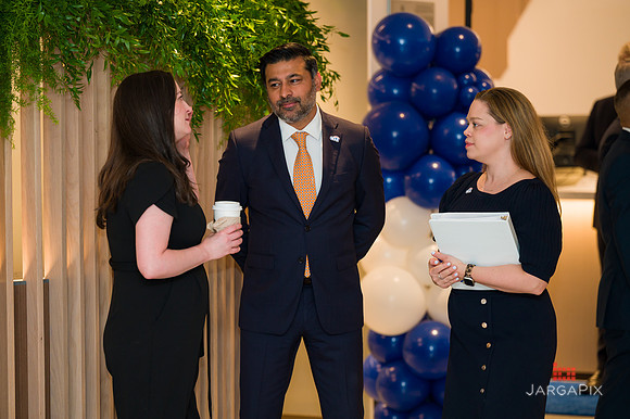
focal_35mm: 126
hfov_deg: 16.3
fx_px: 2205
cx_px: 308
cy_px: 205
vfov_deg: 10.9
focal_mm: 120
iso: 400
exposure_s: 1/160
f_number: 3.2
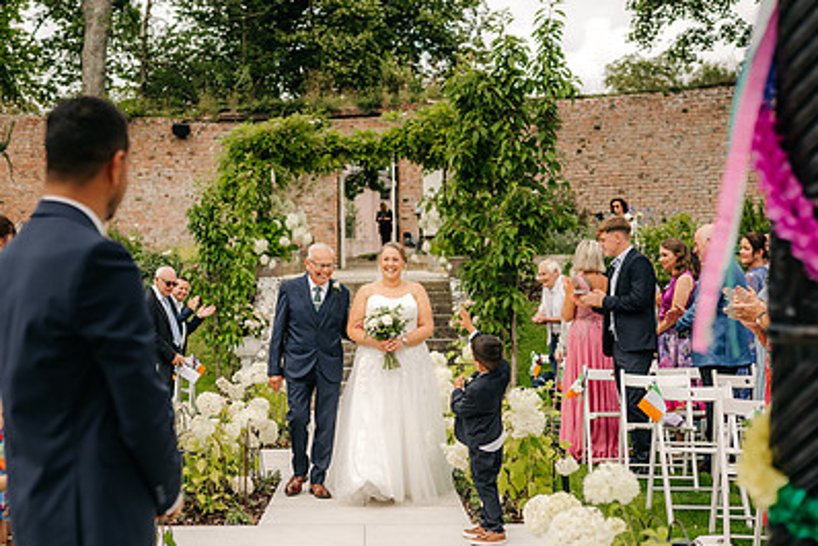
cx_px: 333
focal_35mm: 51
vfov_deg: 26.5
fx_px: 1160
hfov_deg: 38.7
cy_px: 332
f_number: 2
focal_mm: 35
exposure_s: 1/2500
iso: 100
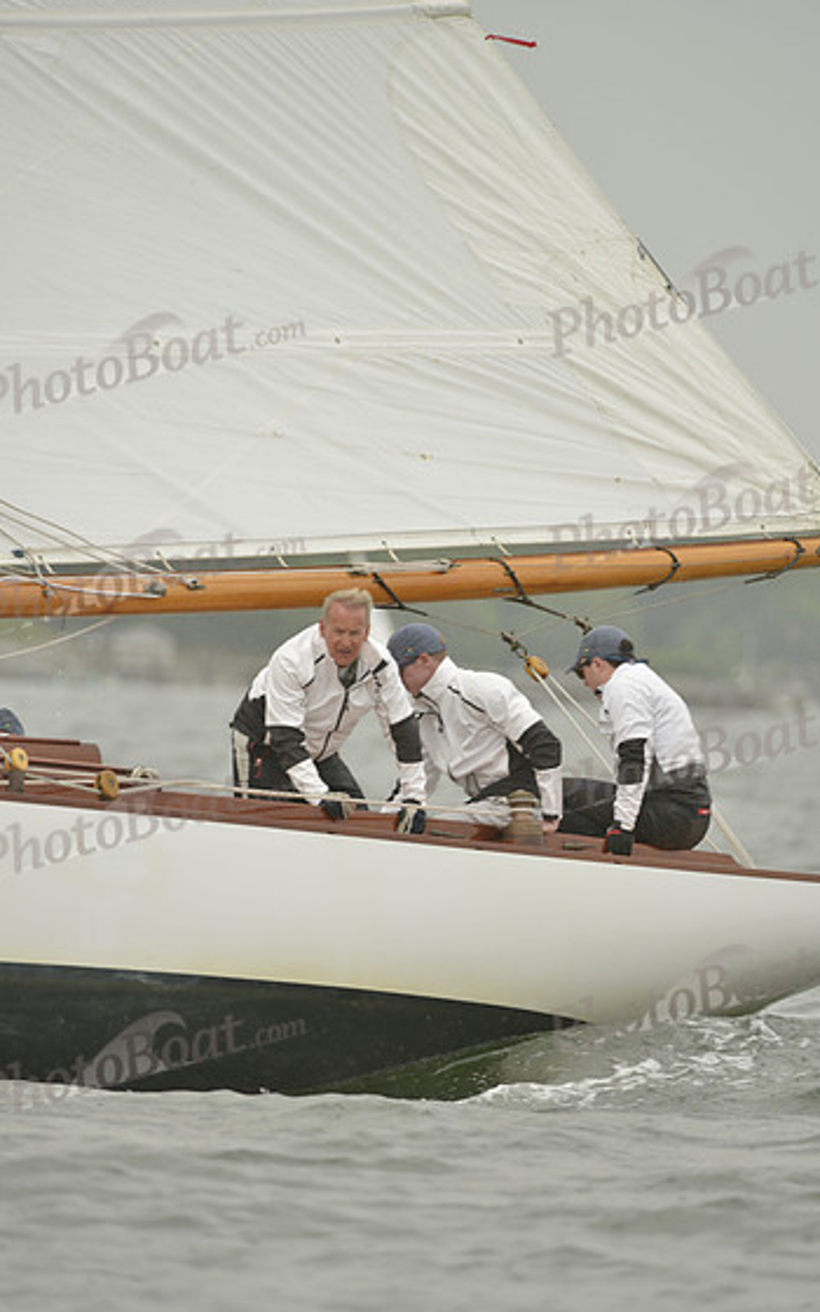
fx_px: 15089
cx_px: 428
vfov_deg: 5.0
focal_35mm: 422
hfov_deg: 3.1
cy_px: 668
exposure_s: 1/640
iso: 400
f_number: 4.5
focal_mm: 400
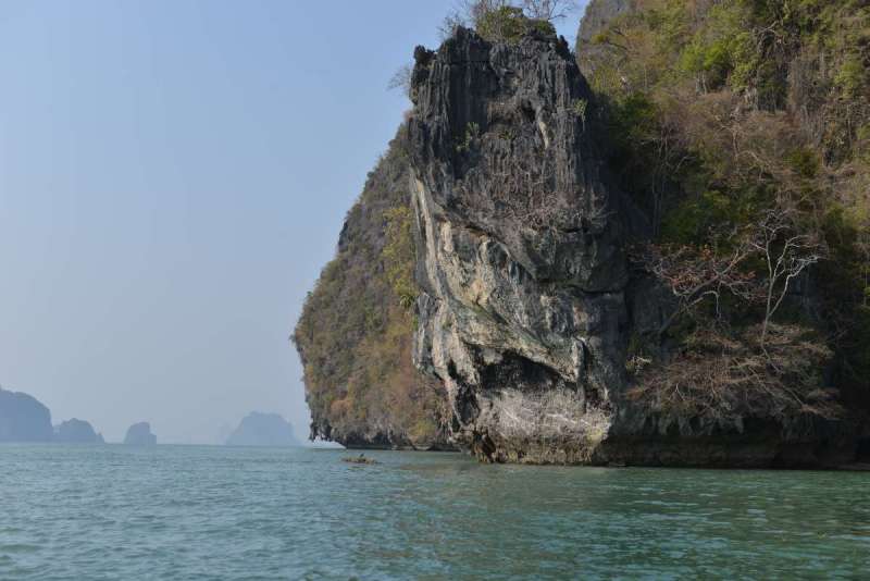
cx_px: 435
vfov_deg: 27.0
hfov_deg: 39.6
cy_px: 290
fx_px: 1209
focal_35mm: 50
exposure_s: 1/160
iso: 100
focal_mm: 50
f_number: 6.3
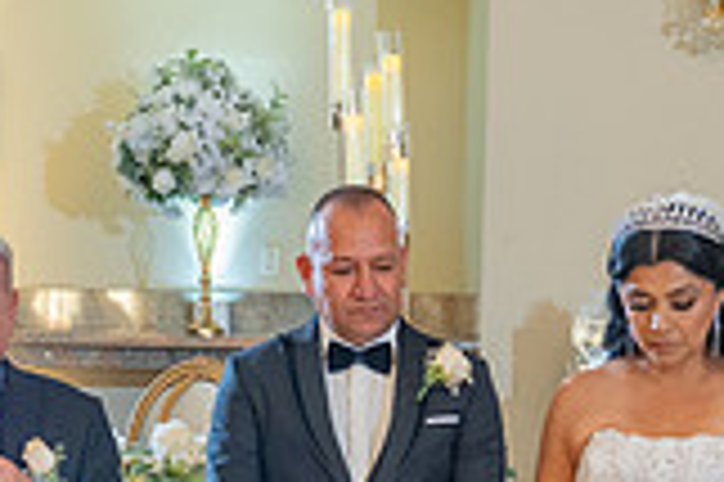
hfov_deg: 15.1
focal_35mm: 136
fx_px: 2732
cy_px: 630
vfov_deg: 9.9
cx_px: 357
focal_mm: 29
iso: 800
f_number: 4
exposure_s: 1/80
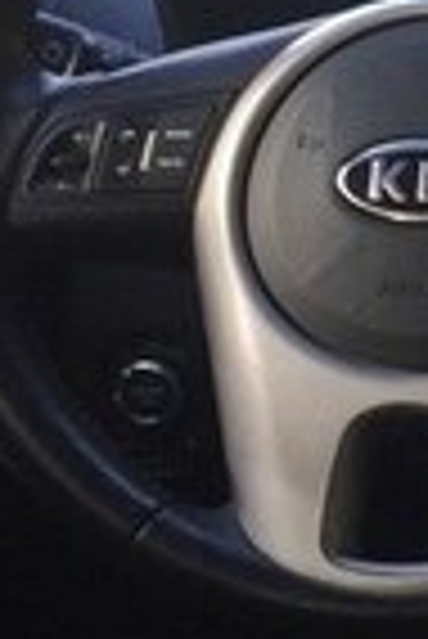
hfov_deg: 8.5
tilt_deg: -13.2
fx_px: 2490
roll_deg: -0.7
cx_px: 1185
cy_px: 182
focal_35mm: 140
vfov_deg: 14.6
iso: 50
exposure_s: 1/100
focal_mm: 4.15
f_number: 2.2
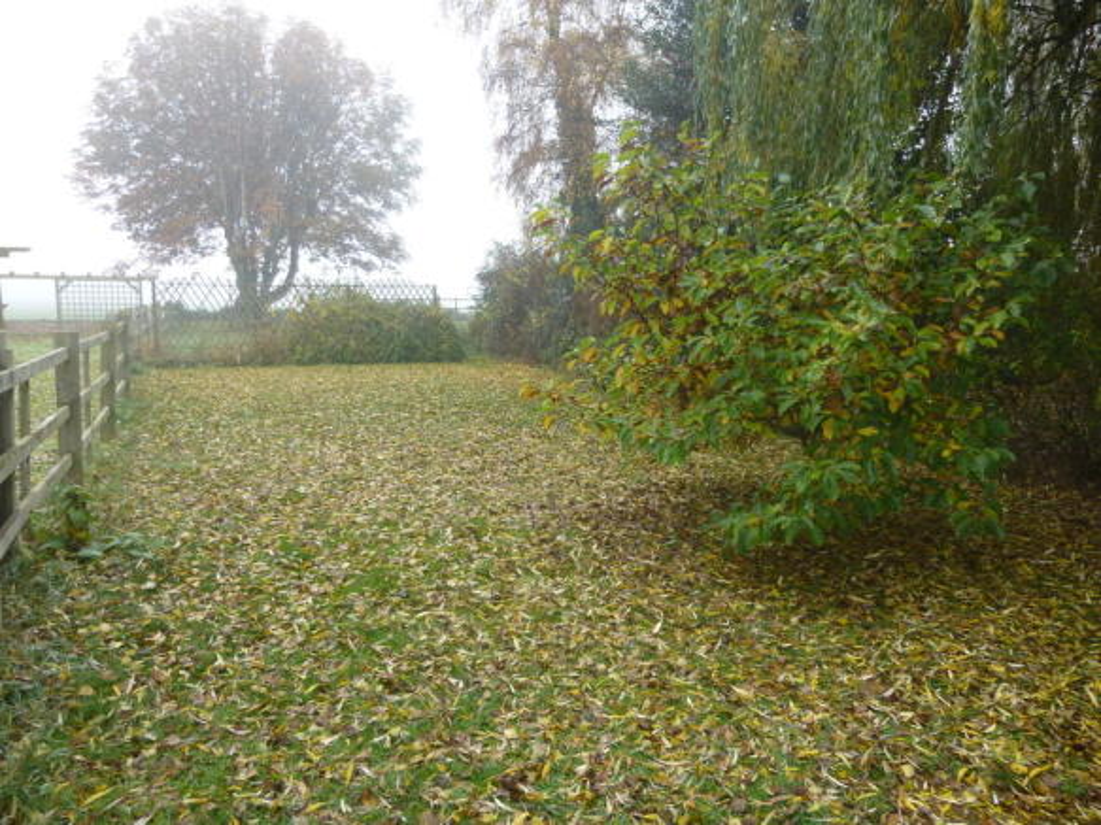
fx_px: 795
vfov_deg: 54.9
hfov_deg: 69.4
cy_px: 412
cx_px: 550
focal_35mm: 25
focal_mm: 4.5
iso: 100
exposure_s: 1/80
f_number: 3.1
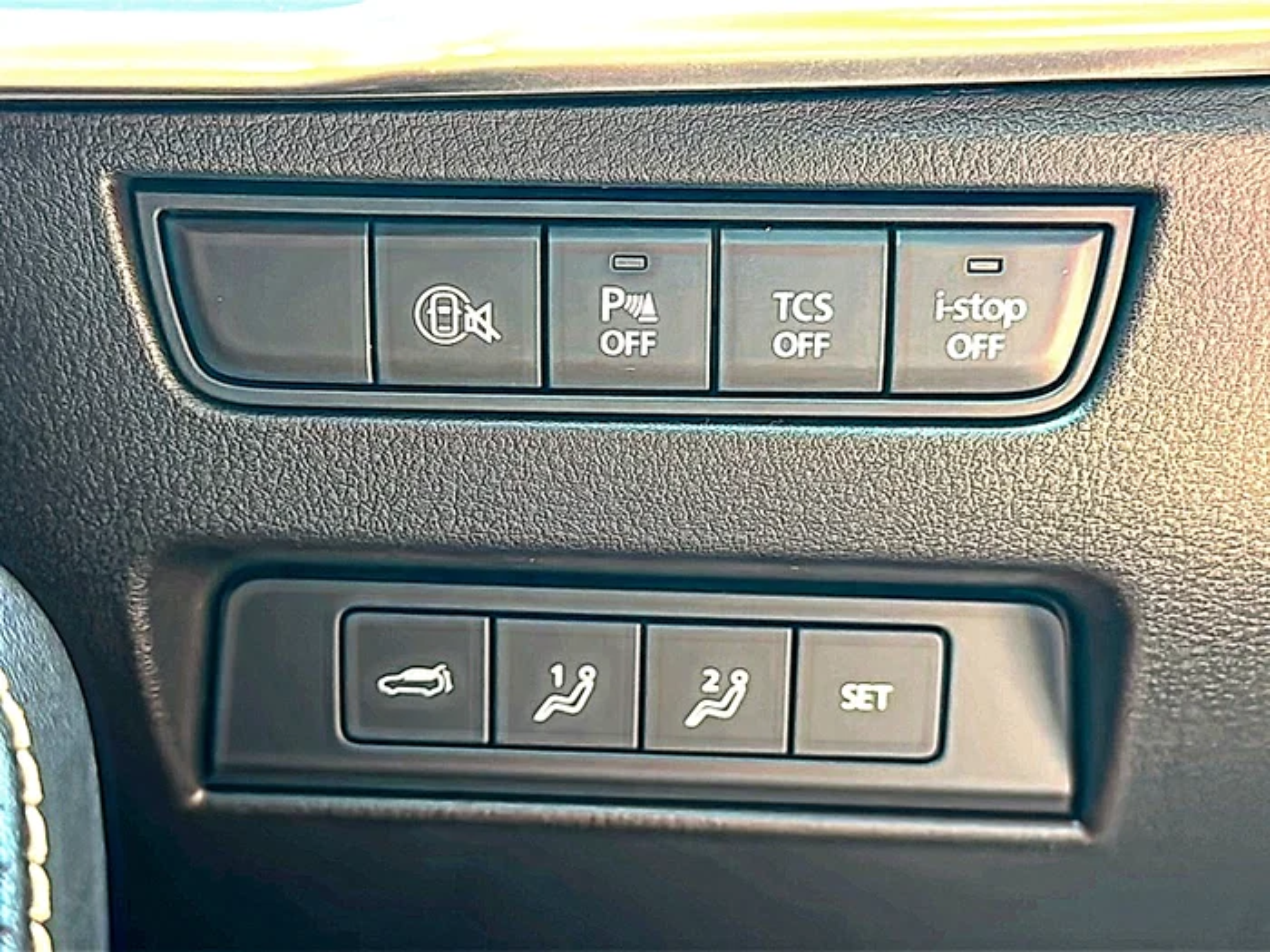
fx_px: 1651
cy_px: 476
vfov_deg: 32.2
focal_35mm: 45
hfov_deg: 42.1
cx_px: 635
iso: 250
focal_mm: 6.86
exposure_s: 1/50
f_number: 1.78
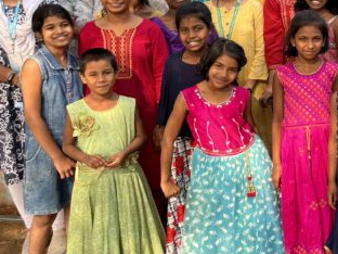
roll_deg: +2.3
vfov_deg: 22.8
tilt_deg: -8.0
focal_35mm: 64
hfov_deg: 27.2
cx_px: 392
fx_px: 625
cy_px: 73
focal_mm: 5.1
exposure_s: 1/256
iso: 40
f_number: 1.6
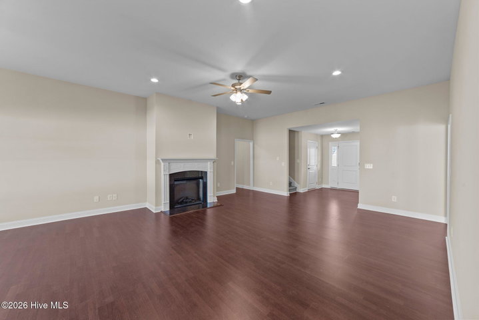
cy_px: 160
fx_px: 186
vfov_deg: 81.3
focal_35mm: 14
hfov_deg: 104.2
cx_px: 240
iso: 100
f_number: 9
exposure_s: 1/1.25
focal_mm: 14
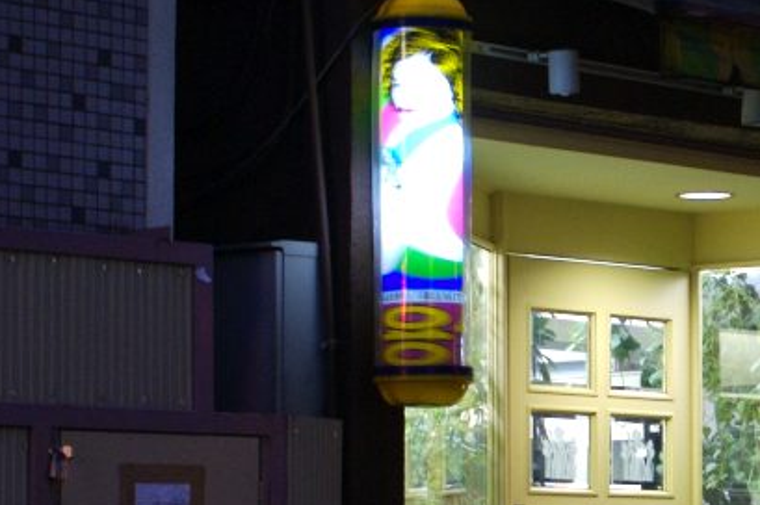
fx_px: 2320
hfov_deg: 18.2
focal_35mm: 110
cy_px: 553
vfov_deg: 12.2
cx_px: 740
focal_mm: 30
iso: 400
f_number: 5
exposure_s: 1/8
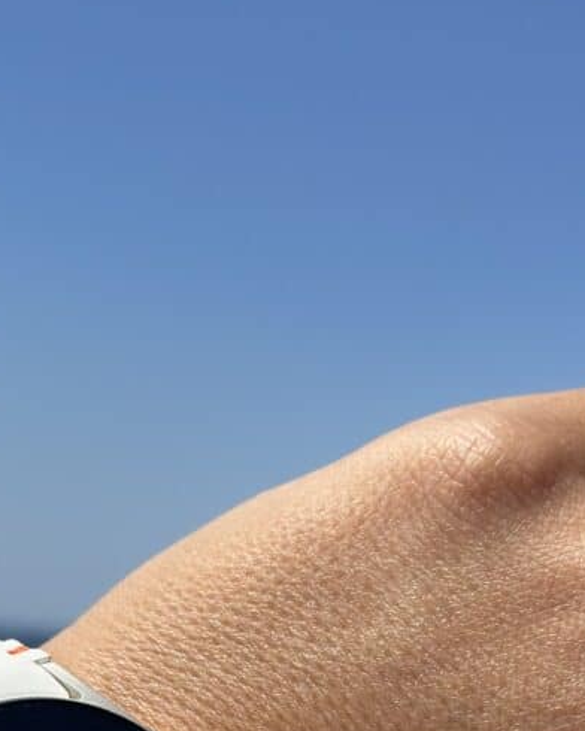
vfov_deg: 19.1
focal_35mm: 98
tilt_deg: -1.3
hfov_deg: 15.7
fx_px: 2121
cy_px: 698
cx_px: 173
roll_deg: -5.0
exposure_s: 1/7092
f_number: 1.78
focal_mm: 6.86
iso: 80
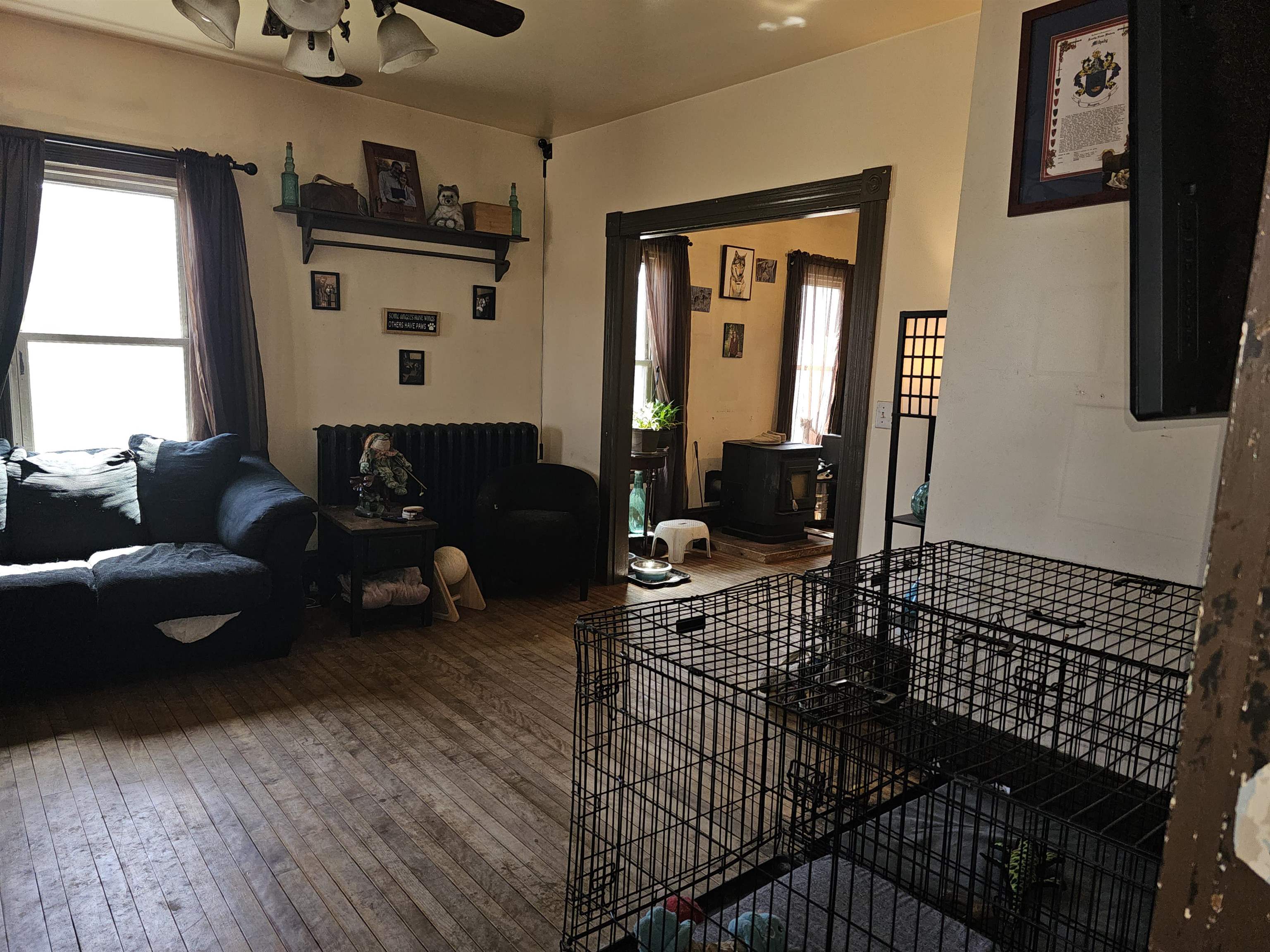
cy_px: 476
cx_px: 635
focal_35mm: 23
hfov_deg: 73.9
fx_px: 844
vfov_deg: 58.9
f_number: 1.7
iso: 125
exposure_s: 1/24
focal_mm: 6.3
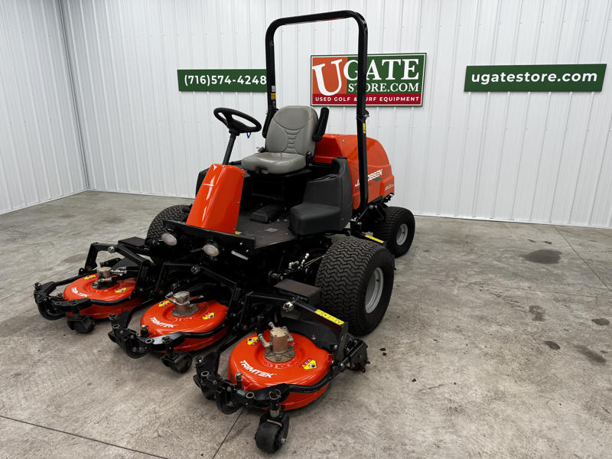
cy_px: 230
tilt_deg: -18.2
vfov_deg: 56.8
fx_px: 424
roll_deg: -1.1
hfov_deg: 71.6
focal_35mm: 24
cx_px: 306
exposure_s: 1/120
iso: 64
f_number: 1.78
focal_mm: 6.76
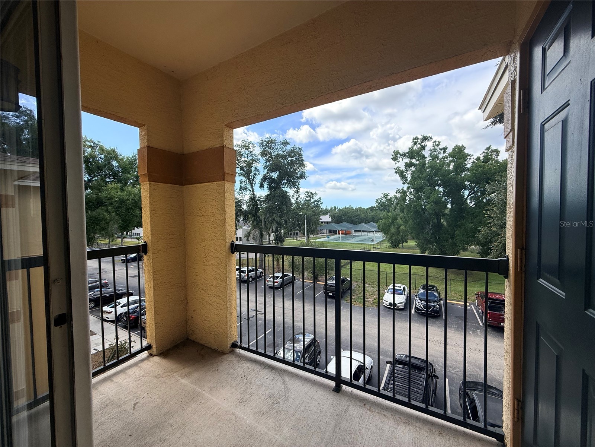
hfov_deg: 102.1
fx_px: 241
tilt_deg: -1.4
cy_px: 224
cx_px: 298
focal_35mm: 14
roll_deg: +1.0
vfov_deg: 85.7
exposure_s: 1/1534
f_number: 2.2
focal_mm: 2.22
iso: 64
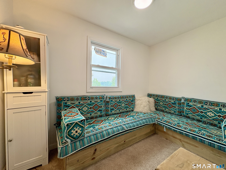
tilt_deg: +0.2
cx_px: 113
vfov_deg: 85.7
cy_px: 85
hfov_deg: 102.1
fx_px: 91
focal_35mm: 14
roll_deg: -0.4
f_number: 2.2
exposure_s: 1/136
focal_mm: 2.22
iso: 80
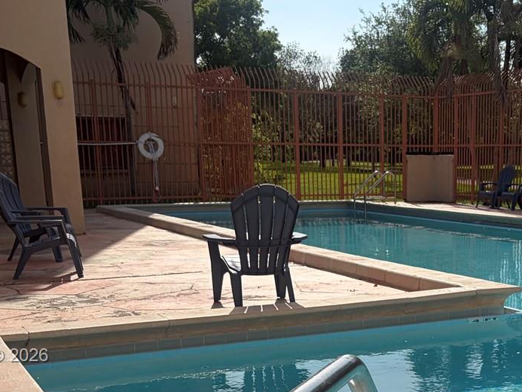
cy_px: 357
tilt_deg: -12.3
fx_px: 905
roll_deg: +0.3
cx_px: 417
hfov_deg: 31.4
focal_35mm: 60
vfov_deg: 23.7
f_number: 1.6
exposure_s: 1/6329
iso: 50
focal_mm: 5.96
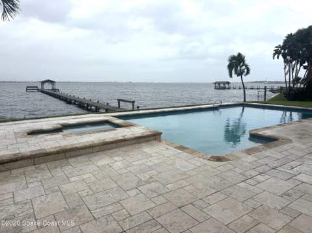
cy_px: 116
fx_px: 216
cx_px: 156
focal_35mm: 24
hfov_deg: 71.7
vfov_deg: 56.7
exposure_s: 1/6410
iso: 80
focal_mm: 6.76
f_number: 1.78
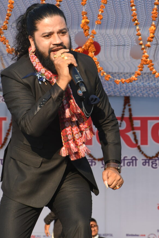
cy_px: 109
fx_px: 1112
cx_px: 61
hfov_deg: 8.2
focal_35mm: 168
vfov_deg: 12.2
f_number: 5.3
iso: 200
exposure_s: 1/200
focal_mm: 85
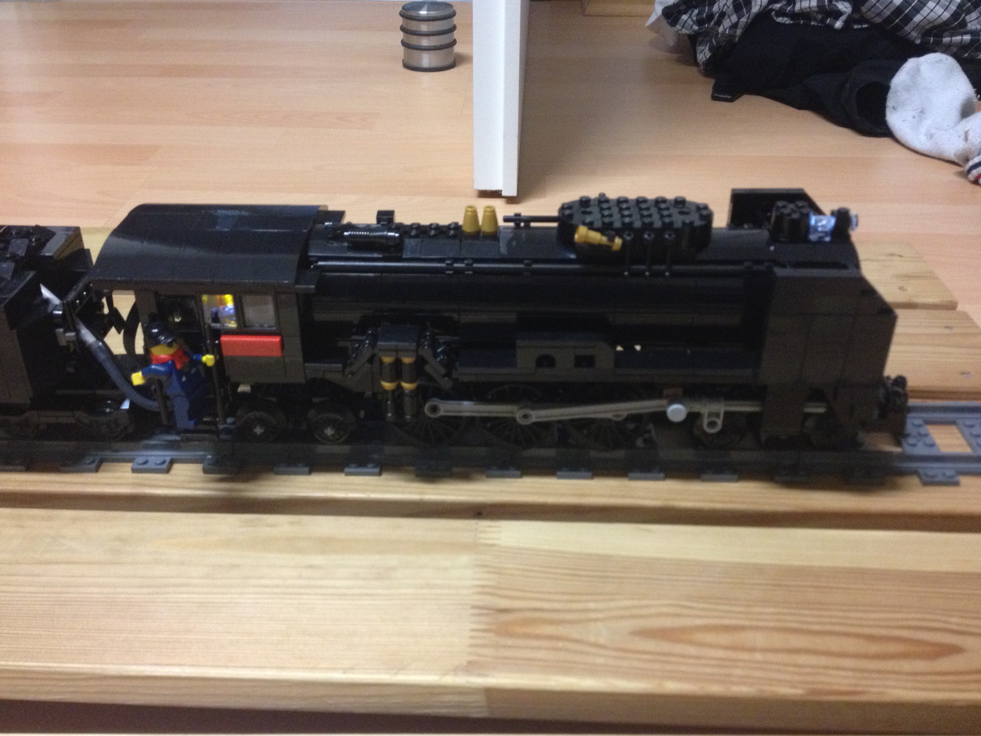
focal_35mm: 37
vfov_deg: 38.7
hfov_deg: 50.1
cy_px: 380
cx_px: 470
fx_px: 1049
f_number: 2.4
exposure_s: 1/20
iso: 320
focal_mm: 4.28
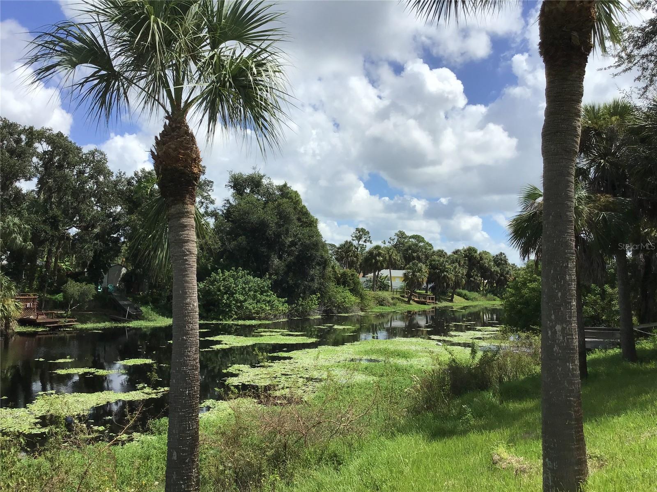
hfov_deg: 58.4
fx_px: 588
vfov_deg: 45.4
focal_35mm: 31
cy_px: 246
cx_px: 328
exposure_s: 1/2146
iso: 25
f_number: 2.4
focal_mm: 3.3
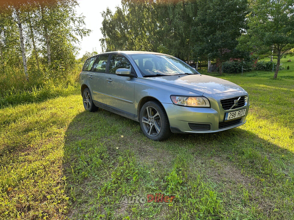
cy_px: 110
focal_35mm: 24
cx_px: 147
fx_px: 204
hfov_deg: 71.6
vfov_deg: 56.8
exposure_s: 1/694
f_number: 1.78
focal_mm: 6.86
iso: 80
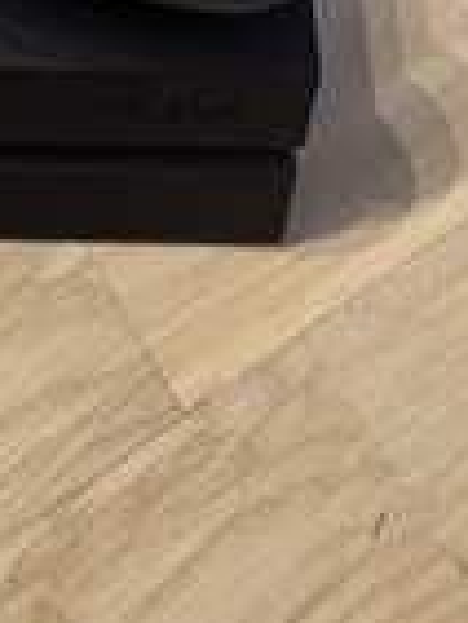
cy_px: -468
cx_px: -210
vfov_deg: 18.5
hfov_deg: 16.1
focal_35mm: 85
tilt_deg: -61.6
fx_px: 1530
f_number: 1.78
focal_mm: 6.76
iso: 1000
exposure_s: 1/33
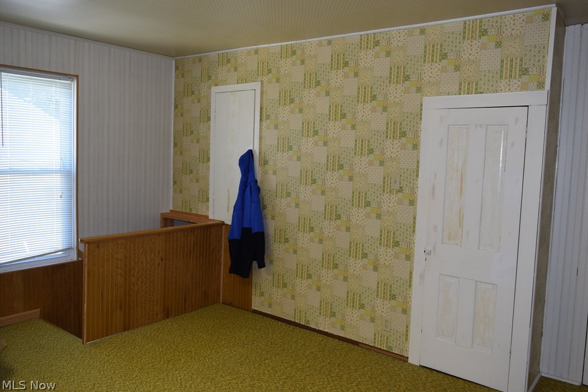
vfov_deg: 46.4
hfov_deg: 65.5
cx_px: 304
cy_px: 191
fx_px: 457
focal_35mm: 28
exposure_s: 1/100
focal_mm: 18
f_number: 5
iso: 800
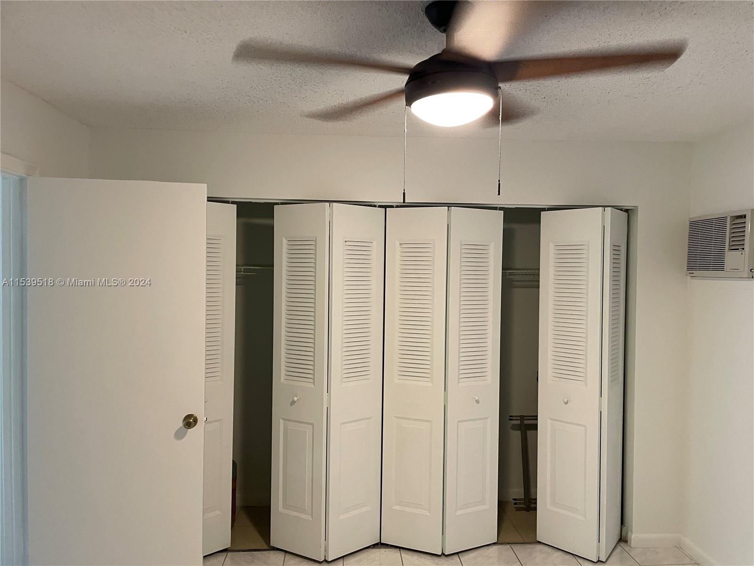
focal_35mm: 26
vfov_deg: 53.1
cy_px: 283
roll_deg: +0.1
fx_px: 566
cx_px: 377
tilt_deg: -0.8
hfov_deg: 67.3
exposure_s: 1/60
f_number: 1.6
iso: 320
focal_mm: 4.2
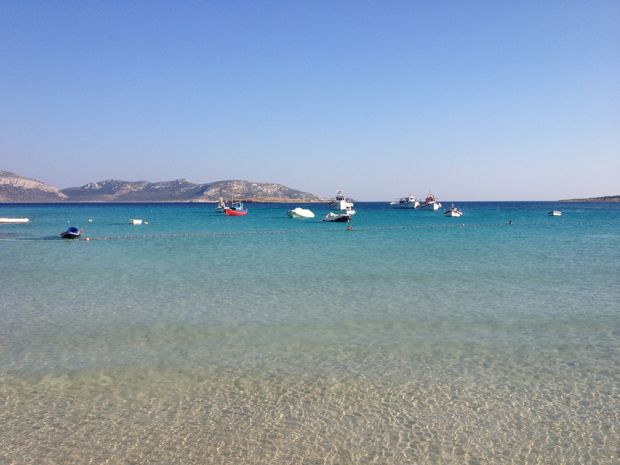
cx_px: 310
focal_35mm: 35
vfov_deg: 40.7
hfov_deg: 52.6
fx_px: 627
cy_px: 232
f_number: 2.4
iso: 50
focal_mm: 4.28
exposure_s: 1/1972
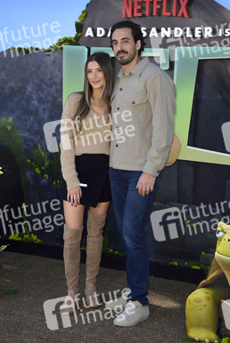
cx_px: 115
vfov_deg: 34.5
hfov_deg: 23.4
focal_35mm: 58
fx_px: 555
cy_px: 176
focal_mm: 56
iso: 125
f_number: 7.1
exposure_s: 1/250
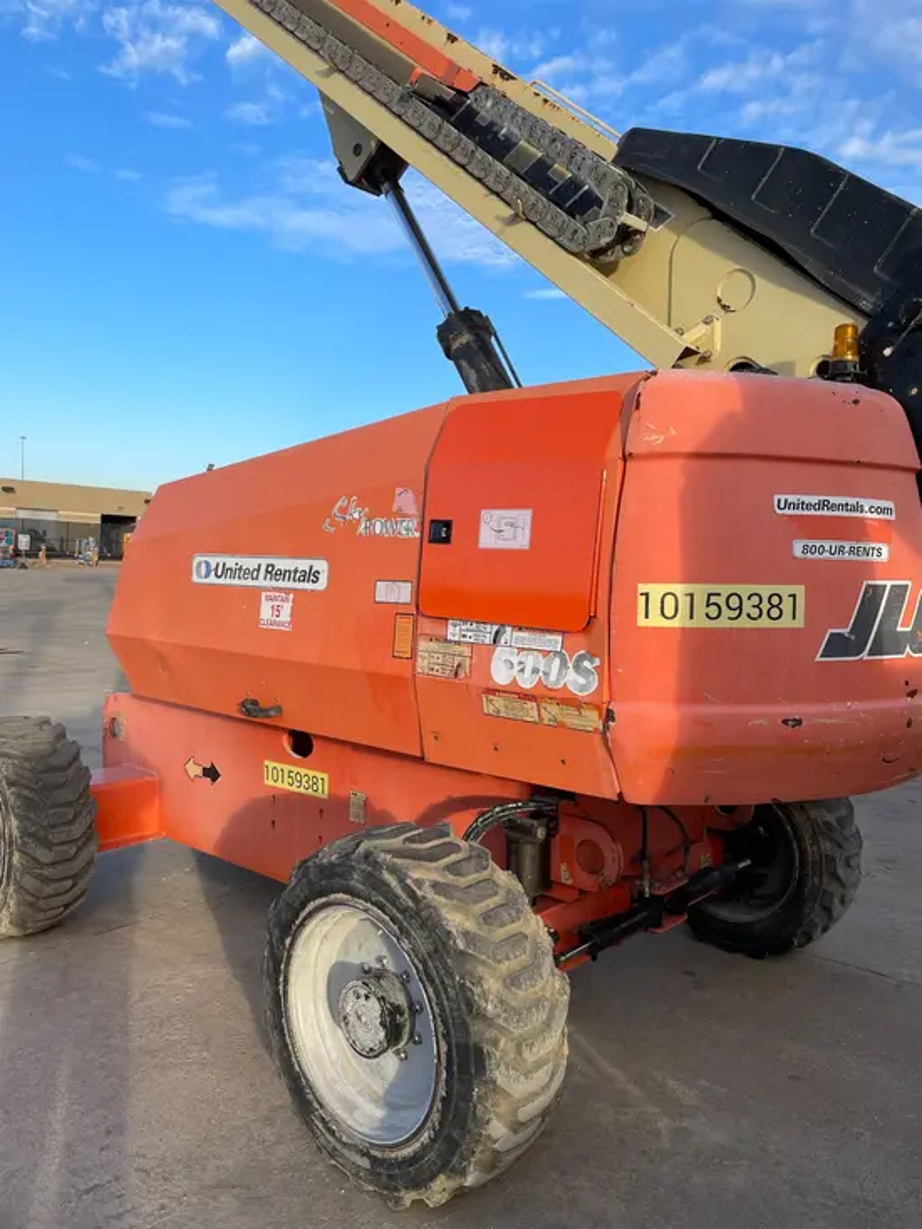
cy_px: 614
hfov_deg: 53.1
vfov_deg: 67.3
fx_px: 923
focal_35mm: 26
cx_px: 461
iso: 50
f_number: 1.6
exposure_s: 1/1715
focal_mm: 4.2
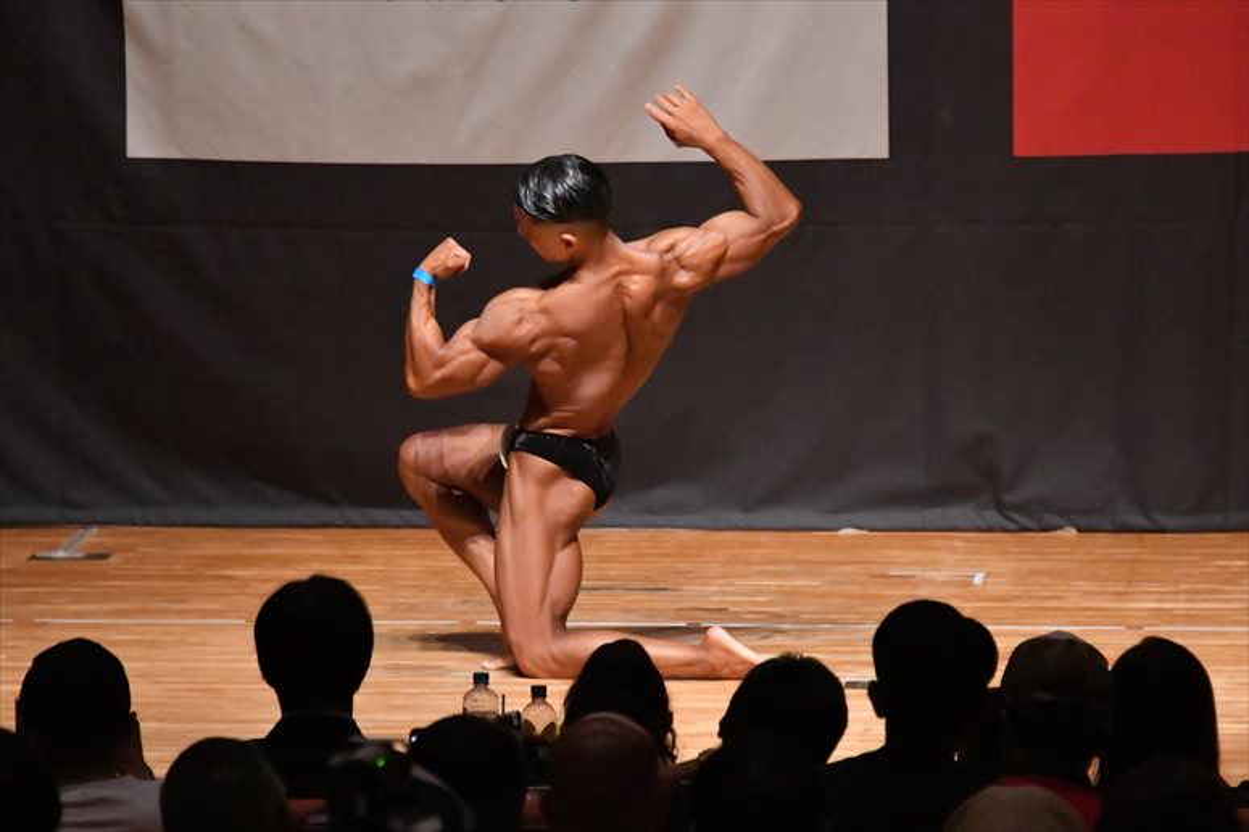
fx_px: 10403
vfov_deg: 4.6
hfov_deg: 6.9
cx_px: 624
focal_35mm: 300
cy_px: 416
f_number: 5.6
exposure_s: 1/400
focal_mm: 200
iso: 12800
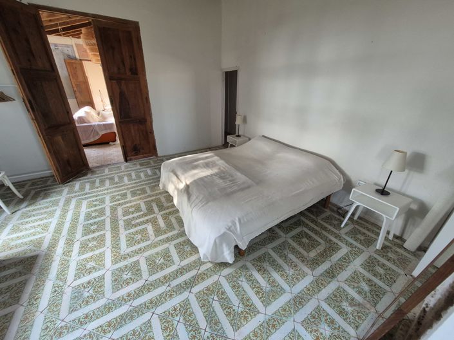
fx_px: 170
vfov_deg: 89.9
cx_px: 227
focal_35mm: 13
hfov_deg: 106.2
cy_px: 170
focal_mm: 1.74
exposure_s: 1/50
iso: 200
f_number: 2.2
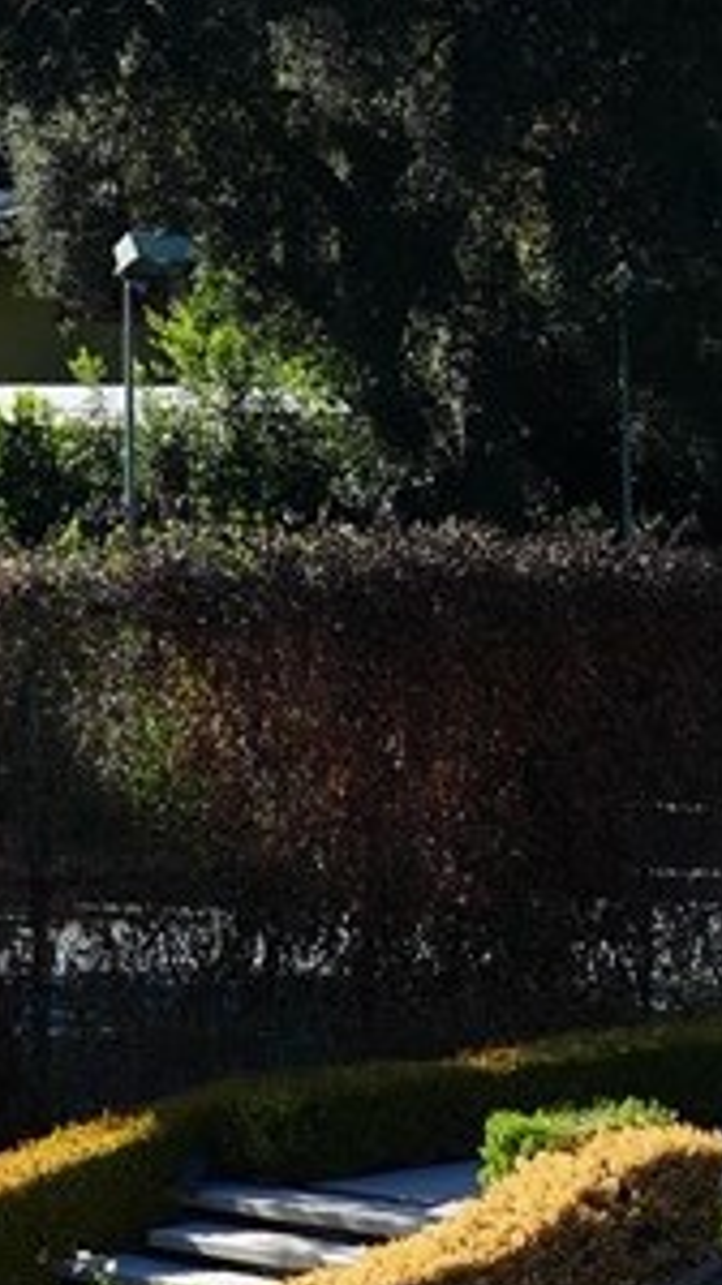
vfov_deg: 15.6
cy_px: 954
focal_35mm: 137
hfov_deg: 8.5
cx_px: 1332
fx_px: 4667
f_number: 5
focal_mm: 24
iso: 100
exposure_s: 1/320
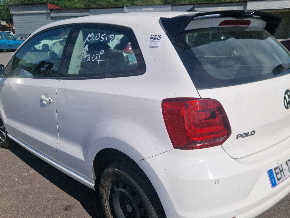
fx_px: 277
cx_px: 141
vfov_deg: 42.7
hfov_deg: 55.3
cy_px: 132
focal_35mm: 33
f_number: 1.8
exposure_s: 1/5000
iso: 50
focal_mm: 5.4
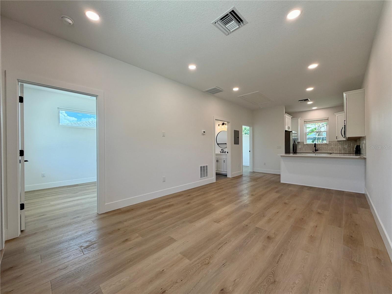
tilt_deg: -0.6
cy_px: 147
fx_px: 159
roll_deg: +0.7
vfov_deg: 85.7
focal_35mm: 14
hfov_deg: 102.1
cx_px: 196
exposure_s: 1/120
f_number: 2.2
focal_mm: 2.22
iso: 80
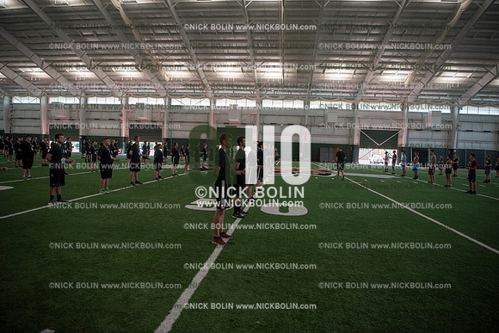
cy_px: 166
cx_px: 250
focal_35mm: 24
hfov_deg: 73.7
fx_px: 333
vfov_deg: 53.2
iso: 640
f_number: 2.8
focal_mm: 24
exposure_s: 1/320
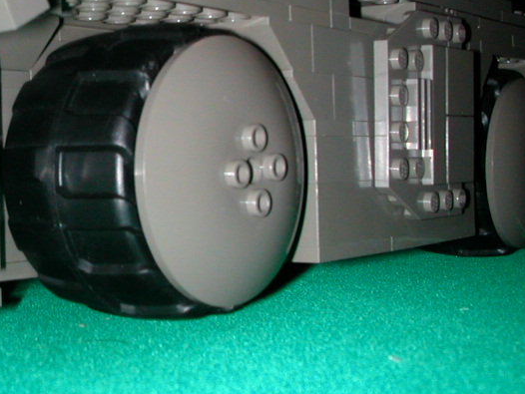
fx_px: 1092
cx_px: 72
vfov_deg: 20.4
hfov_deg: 26.3
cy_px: 164
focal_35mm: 72
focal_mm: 5.6
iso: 100
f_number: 4.5
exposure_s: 1/59.9
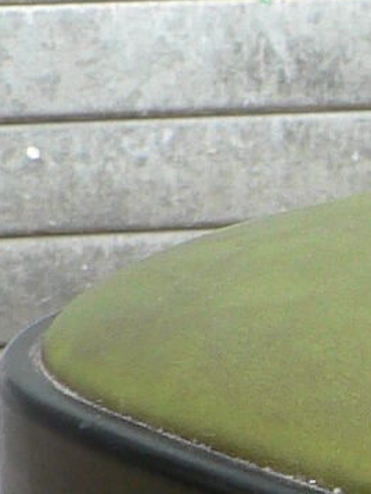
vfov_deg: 7.6
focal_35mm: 258
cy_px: 649
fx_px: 3685
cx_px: 1113
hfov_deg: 5.4
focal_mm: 6
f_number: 2.8
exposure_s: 1/50
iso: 80
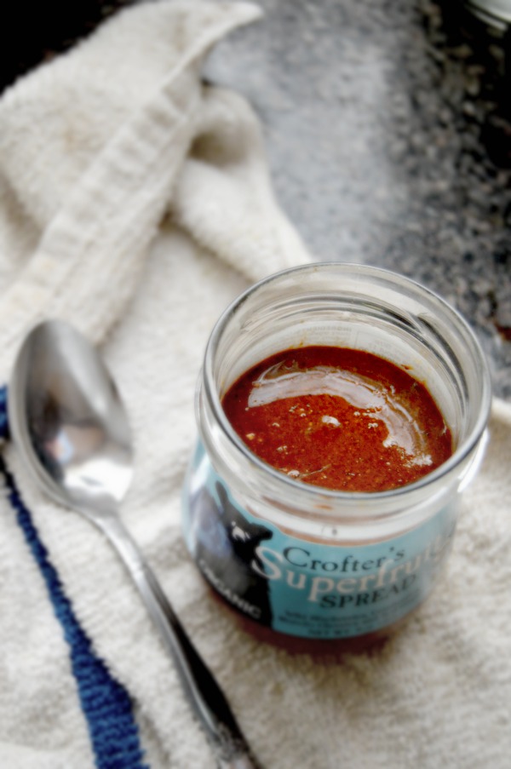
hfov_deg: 23.7
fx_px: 1216
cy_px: 384
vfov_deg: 35.1
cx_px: 256
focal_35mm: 57
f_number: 4.8
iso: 1800
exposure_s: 1/60
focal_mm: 38
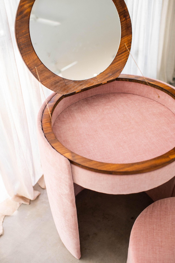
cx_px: 88
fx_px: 256
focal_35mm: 35
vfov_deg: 54.5
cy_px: 132
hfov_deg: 37.8
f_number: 2.8
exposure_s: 1/125
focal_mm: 35
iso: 1600
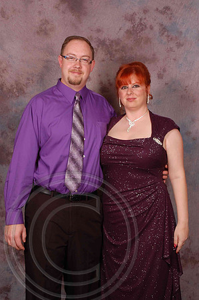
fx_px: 474
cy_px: 150
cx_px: 100
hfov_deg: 23.7
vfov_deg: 35.1
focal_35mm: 57
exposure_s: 1/125
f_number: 10
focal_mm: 38
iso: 200
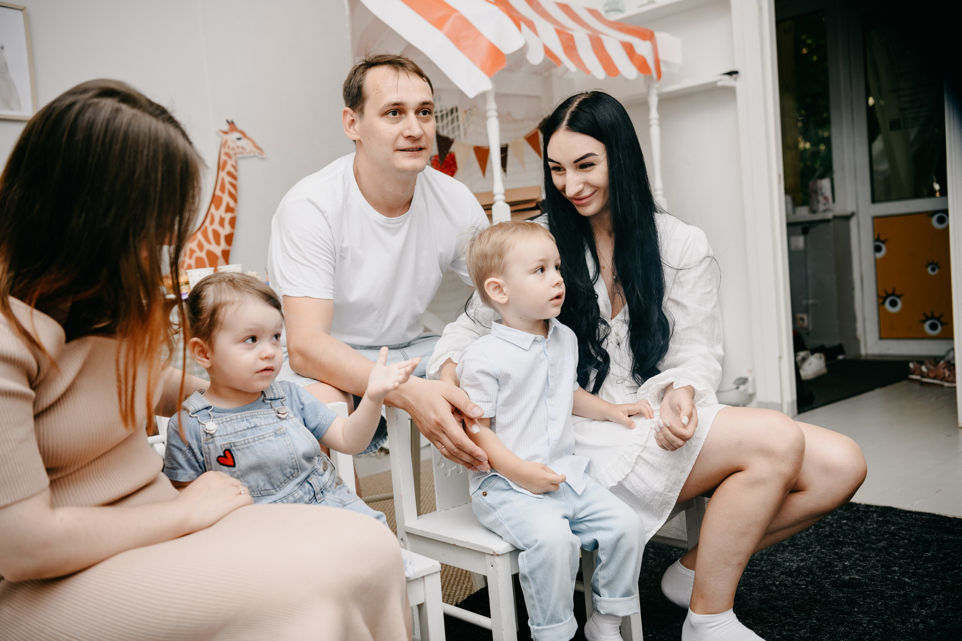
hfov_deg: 50.7
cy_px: 320
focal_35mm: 38
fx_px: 1015
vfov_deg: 35.1
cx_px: 481
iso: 160
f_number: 3.5
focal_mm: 38
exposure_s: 1/160
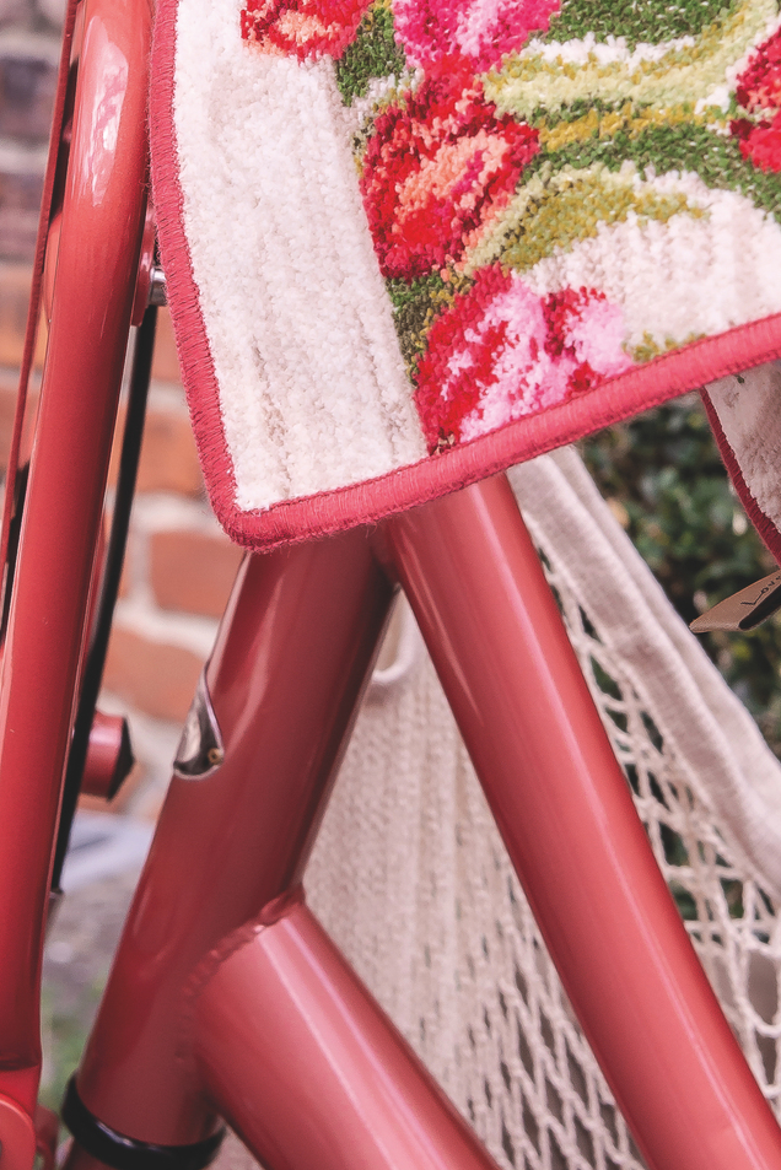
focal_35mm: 157
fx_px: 5105
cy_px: 386
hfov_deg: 8.7
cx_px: 318
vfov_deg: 13.1
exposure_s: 1/250
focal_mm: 52
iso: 200
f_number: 8
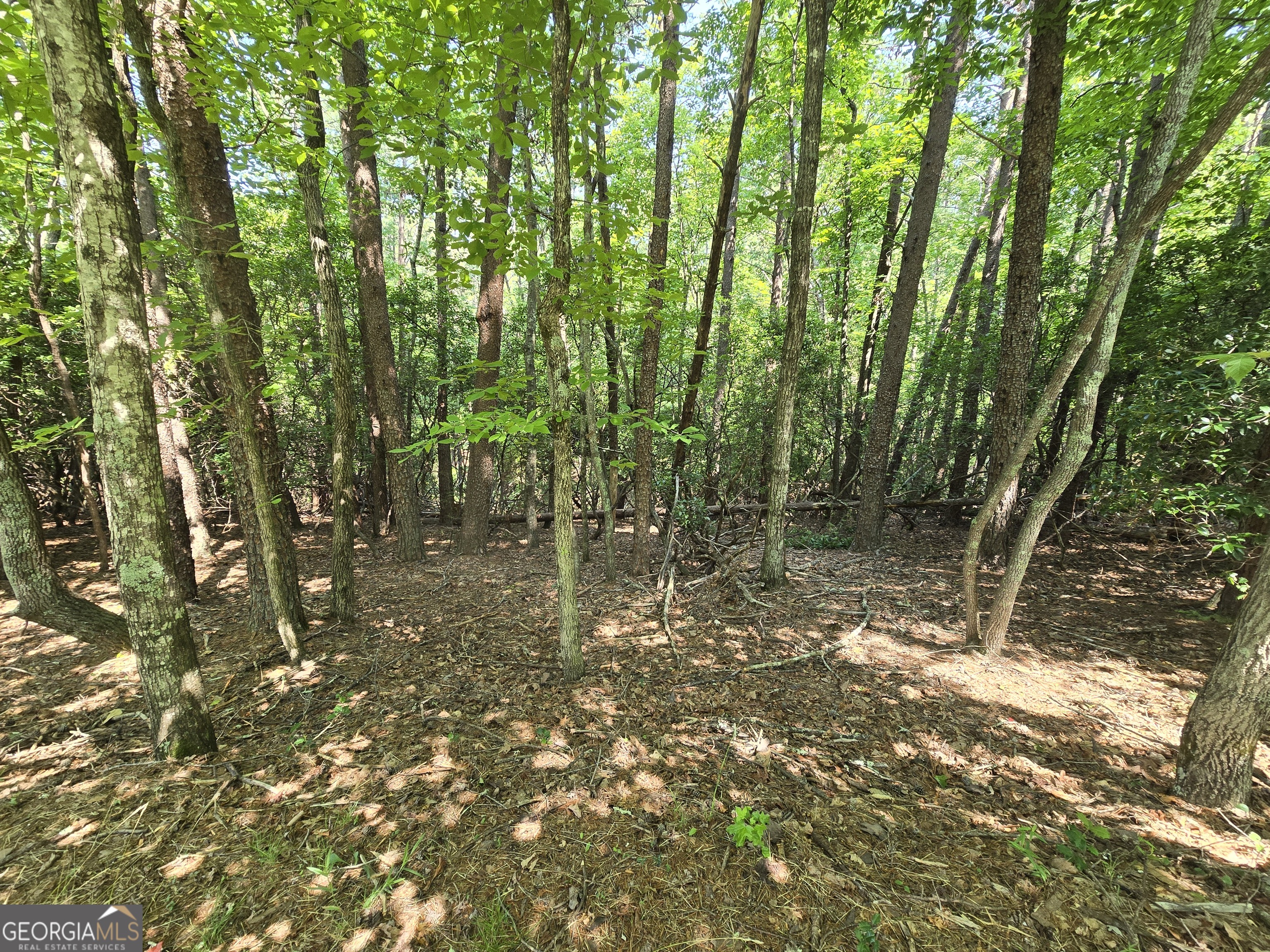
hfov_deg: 106.2
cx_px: 635
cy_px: 476
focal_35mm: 13
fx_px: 477
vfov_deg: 89.9
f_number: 2.2
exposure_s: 1/60
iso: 50
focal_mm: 2.2
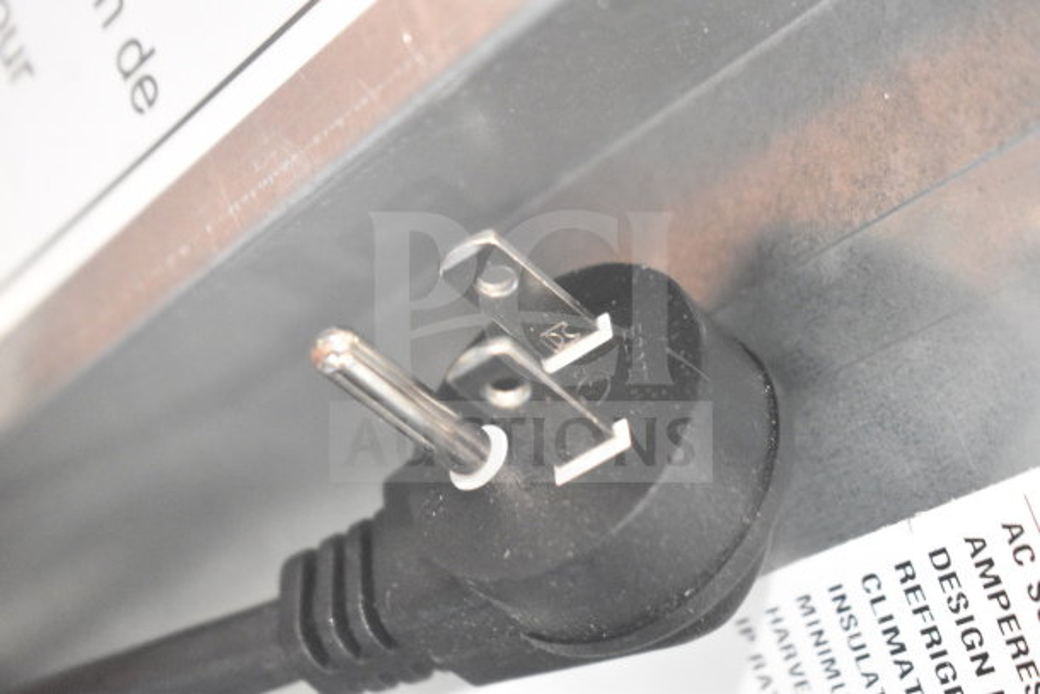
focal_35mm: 82
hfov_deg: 24.6
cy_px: 347
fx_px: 2384
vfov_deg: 16.6
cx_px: 520
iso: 10000
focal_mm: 55
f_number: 5.6
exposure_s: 1/100
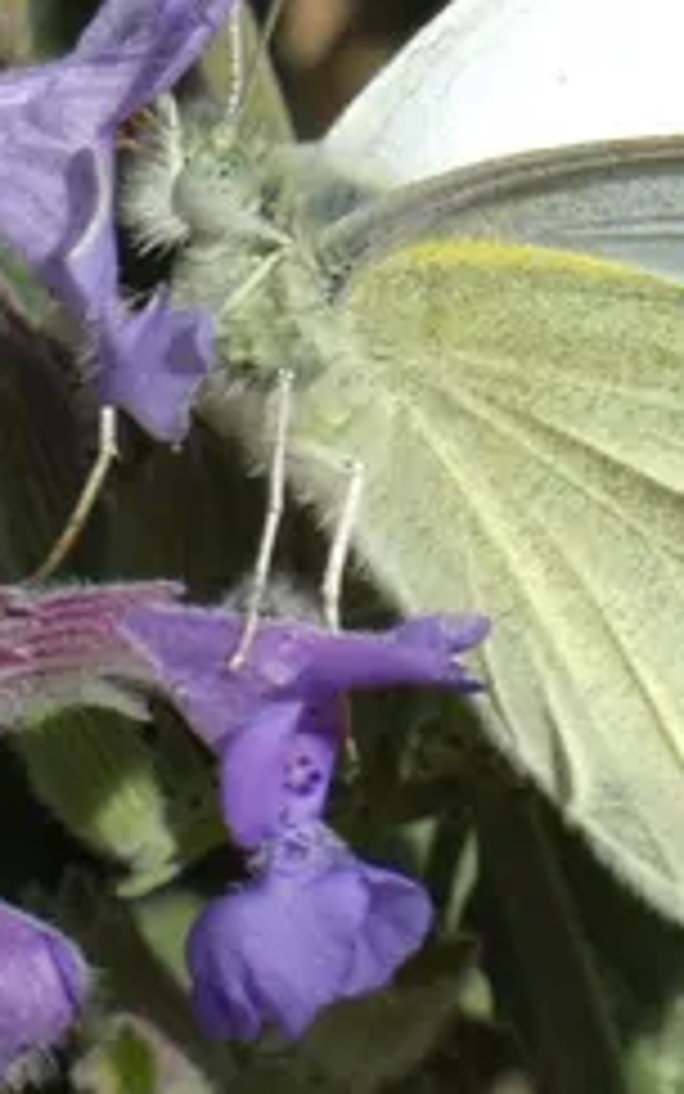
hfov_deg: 1.2
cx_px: 711
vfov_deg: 1.9
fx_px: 33326
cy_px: 284
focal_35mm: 1118
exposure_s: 1/200
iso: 80
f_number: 5.6
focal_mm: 71.7
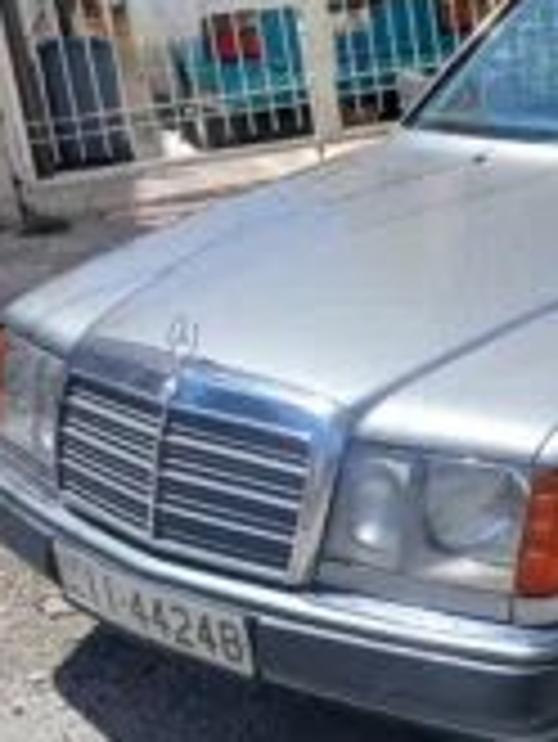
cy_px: 288
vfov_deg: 30.6
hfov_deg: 22.2
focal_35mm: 63
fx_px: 1352
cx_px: 594
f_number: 1.8
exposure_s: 1/519
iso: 20
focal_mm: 3.98
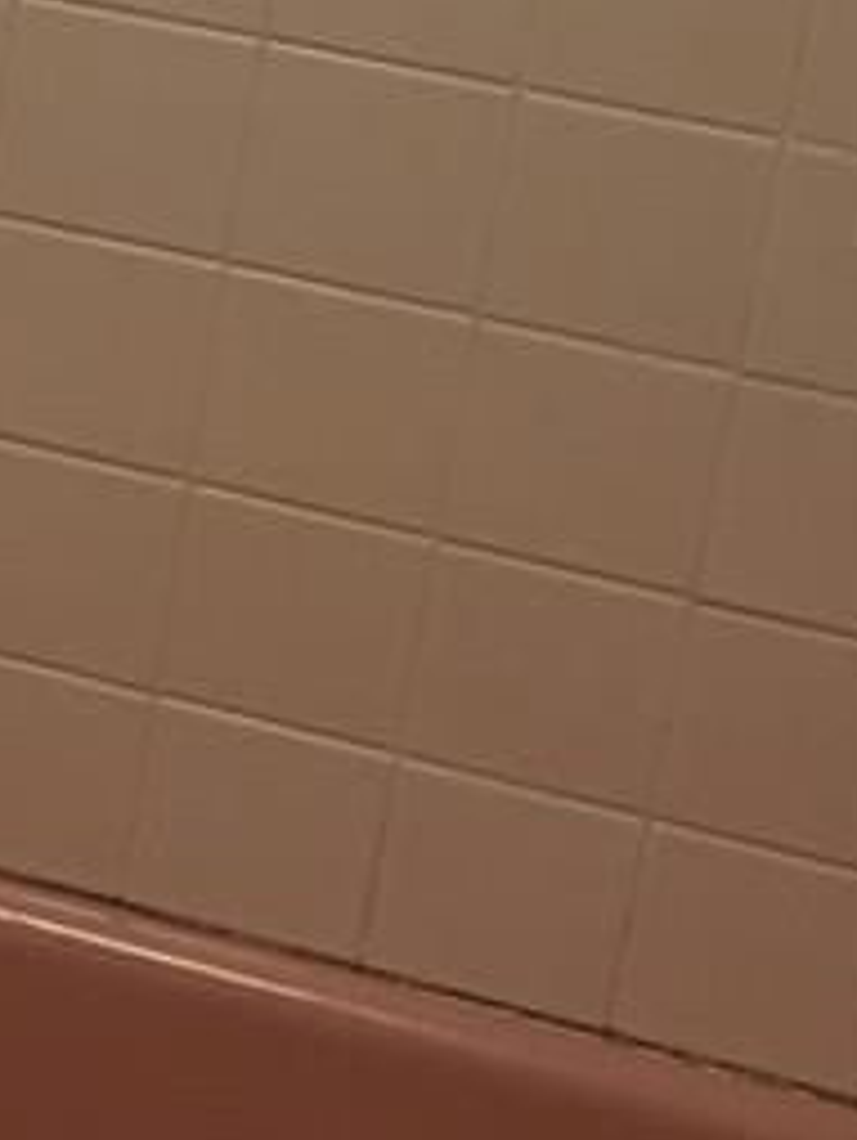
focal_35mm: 157
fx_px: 5174
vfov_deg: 12.4
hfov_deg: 8.1
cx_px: -1696
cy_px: -112
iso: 80
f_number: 2.4
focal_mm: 4.3
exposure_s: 1/60
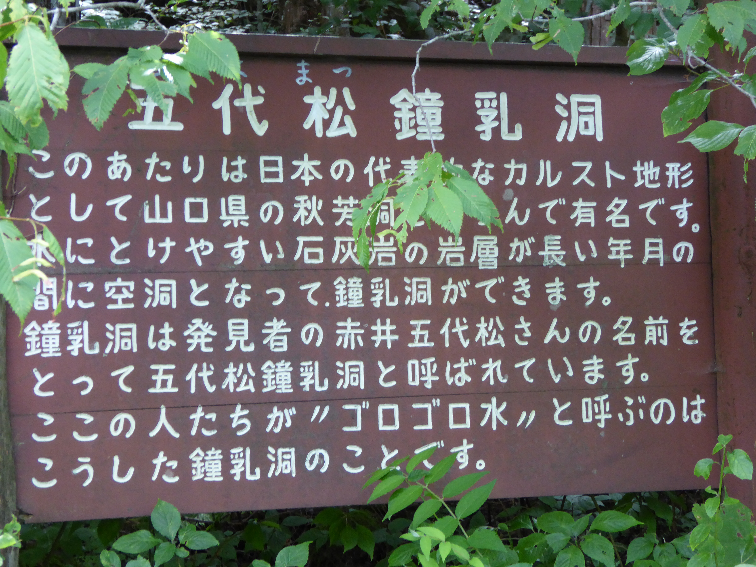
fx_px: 1856
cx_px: 378
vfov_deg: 17.4
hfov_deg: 23.0
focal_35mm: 85
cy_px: 284
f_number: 4.7
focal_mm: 14.1
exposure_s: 1/40
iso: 400
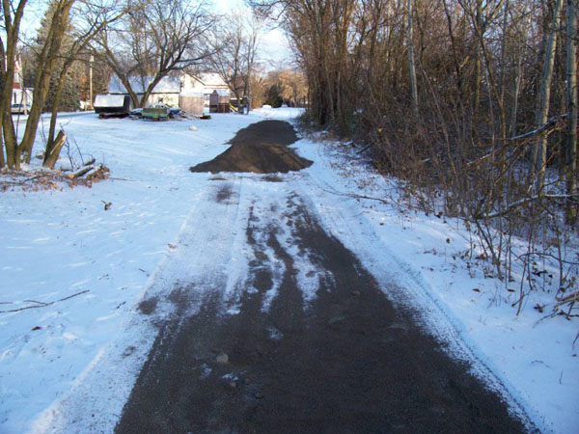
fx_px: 569
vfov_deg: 41.8
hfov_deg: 54.0
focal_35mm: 34
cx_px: 290
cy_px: 217
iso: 80
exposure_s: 1/286
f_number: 2.7
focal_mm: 5.6
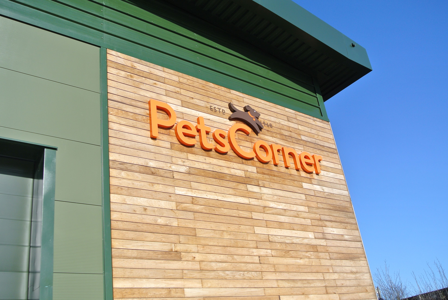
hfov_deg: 54.4
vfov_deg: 38.0
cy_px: 150
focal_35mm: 35
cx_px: 224
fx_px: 436
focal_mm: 13.1
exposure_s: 1/640
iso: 100
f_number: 4.5
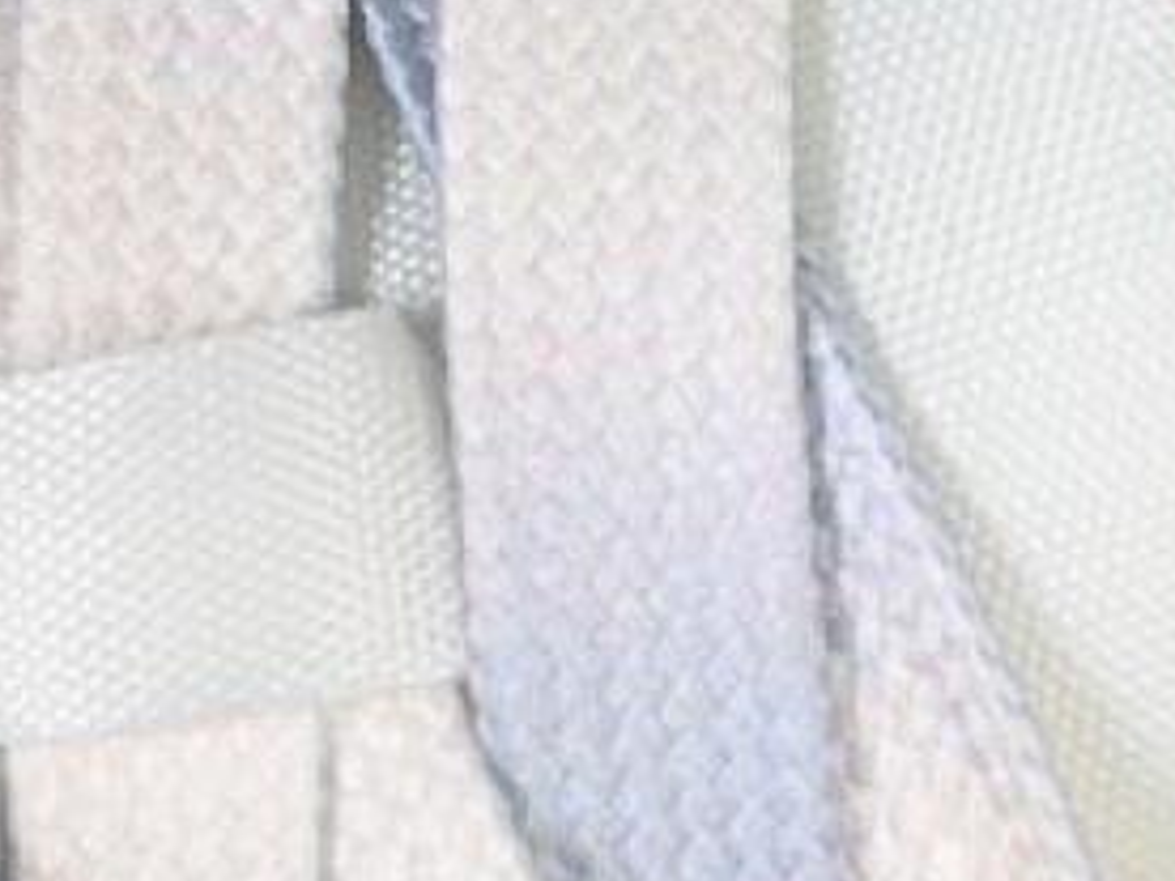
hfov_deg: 7.0
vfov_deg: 5.3
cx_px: 1401
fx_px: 9572
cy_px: 349
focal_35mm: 282
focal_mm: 50
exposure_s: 1/80
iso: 160
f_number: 7.1
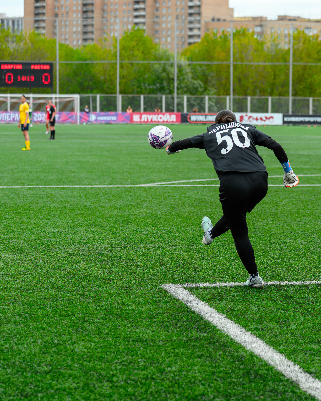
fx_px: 1211
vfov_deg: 18.8
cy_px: 203
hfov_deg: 15.0
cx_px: 251
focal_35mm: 102
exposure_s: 1/4000
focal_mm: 70
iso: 1000
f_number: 3.5
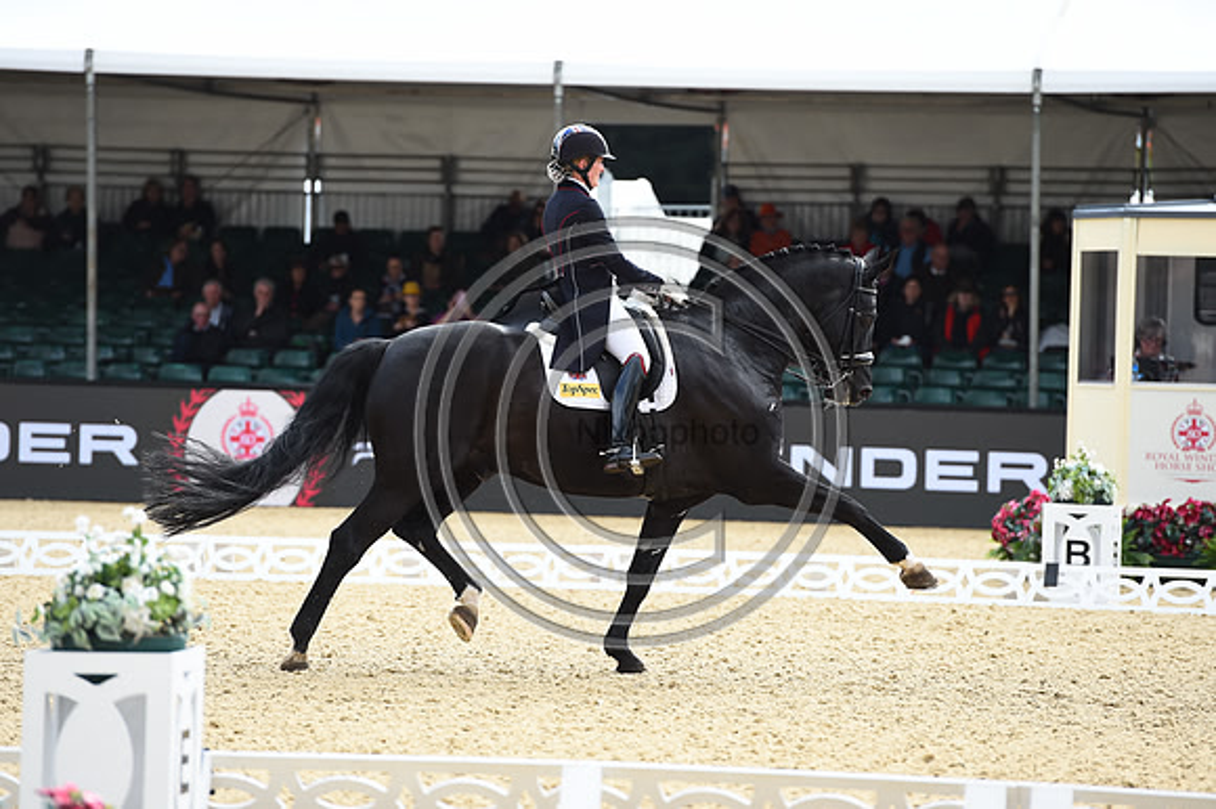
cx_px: 608
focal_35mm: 200
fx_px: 6751
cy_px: 404
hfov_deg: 10.3
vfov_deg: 6.9
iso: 450
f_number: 4.5
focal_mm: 200
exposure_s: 1/1250
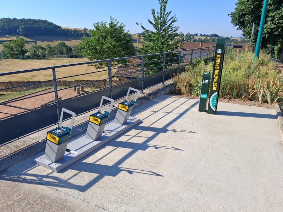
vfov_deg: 51.4
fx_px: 221
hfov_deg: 65.3
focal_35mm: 27
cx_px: 142
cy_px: 106
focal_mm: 4
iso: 20
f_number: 1.8
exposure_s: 1/530
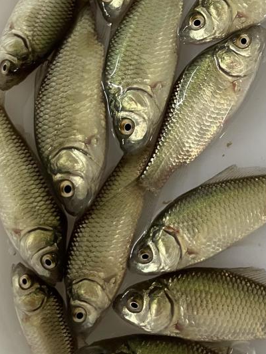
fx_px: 533
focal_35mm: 52
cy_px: 74
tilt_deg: -79.9
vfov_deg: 35.7
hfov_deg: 27.4
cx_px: 222
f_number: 1.6
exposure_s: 1/60
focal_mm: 4.2
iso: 200
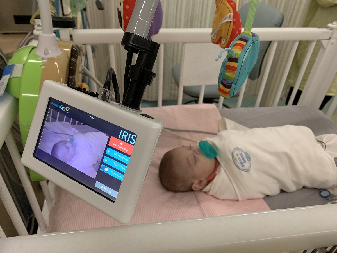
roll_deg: -4.7
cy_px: 126
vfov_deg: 53.1
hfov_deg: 67.3
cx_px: 168
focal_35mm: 26
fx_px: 253
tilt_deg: -36.2
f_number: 1.8
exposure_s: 1/40
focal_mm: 4.25
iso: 320
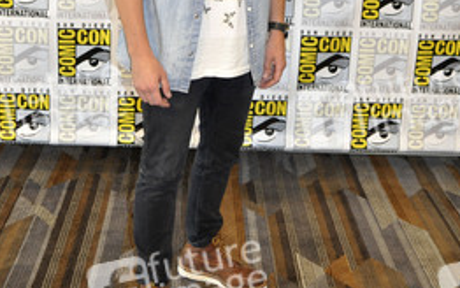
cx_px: 229
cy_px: 19
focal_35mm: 56
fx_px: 702
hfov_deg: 36.3
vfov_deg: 22.5
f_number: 4.5
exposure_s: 1/60
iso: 1000
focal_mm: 24
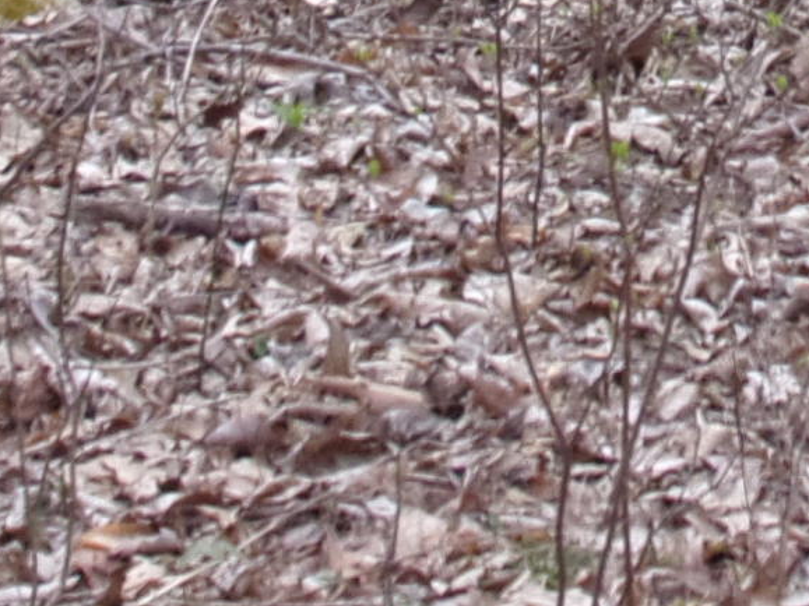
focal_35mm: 202
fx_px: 4720
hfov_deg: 9.7
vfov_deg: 7.0
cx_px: 746
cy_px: -704
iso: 80
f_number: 3.9
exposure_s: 1/110
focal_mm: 7
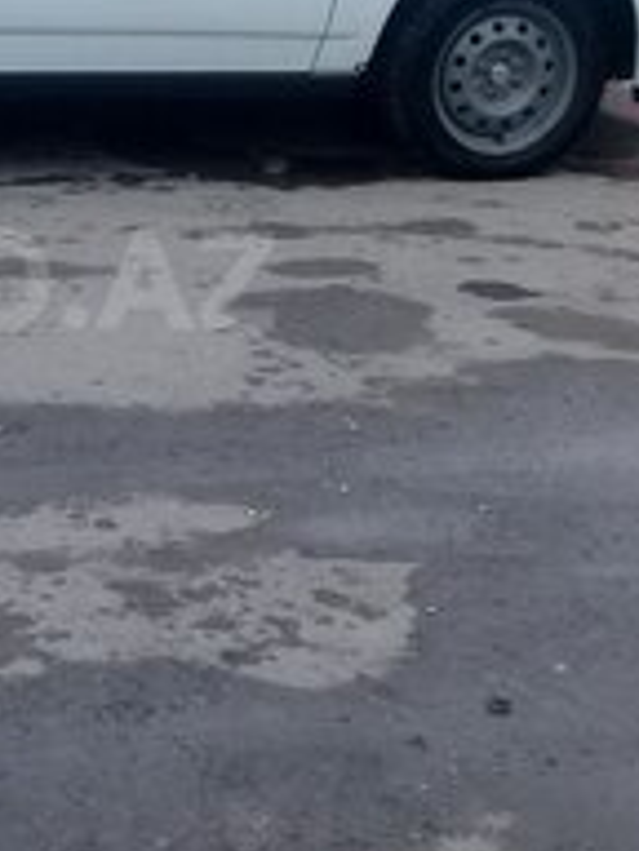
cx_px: -67
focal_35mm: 80
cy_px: 279
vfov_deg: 24.3
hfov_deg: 17.8
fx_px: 1969
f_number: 2.2
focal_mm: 3.3
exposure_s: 1/352
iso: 64
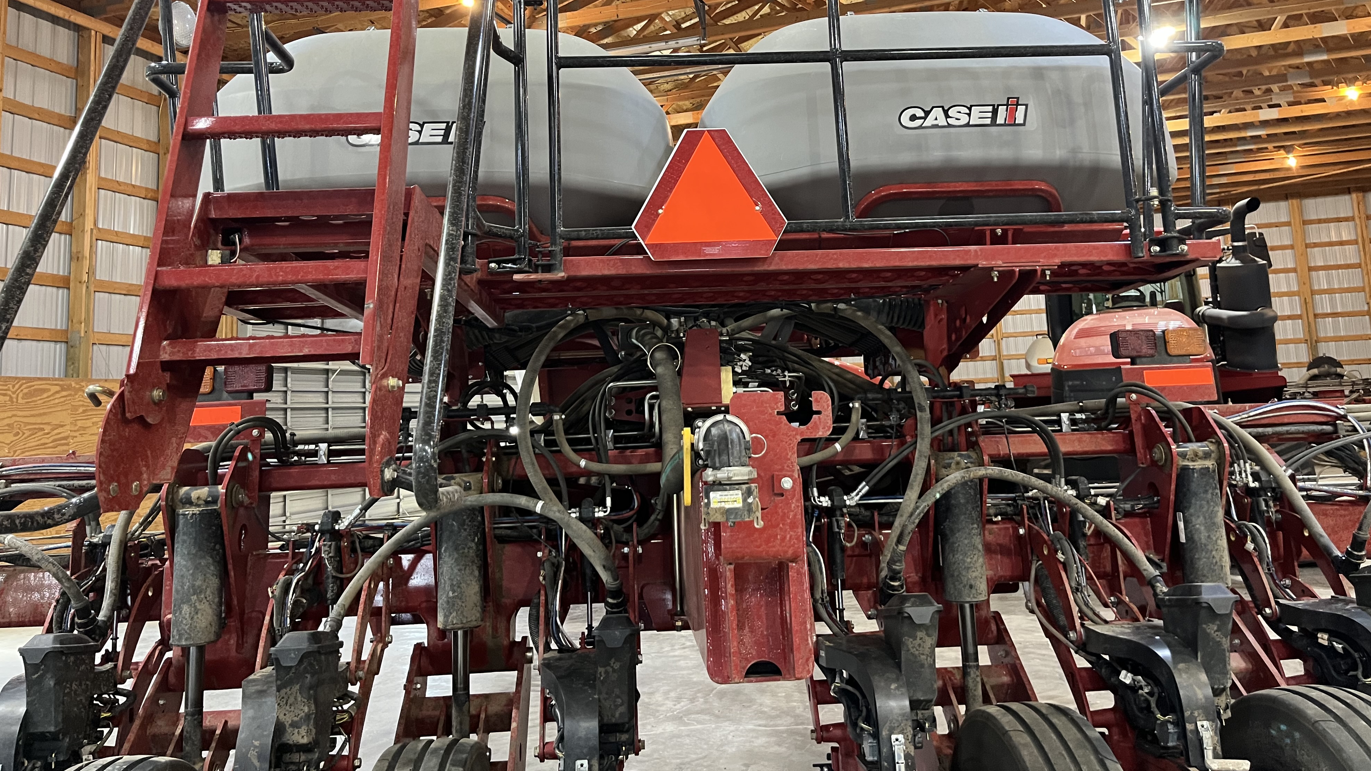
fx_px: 1054
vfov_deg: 39.6
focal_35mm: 29
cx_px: 690
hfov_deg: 66.1
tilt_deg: +9.7
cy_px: 247
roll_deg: +2.9
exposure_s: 1/60
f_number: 1.6
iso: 400
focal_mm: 5.1
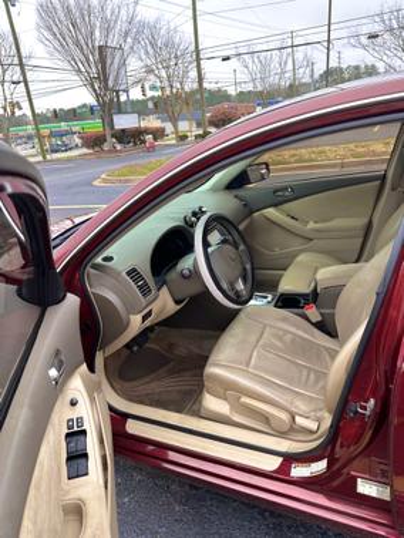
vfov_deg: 71.6
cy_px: 269
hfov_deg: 56.9
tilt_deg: -20.4
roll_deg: +3.8
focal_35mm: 24
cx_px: 202
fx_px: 373
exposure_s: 1/836
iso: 80
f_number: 1.78
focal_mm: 6.86
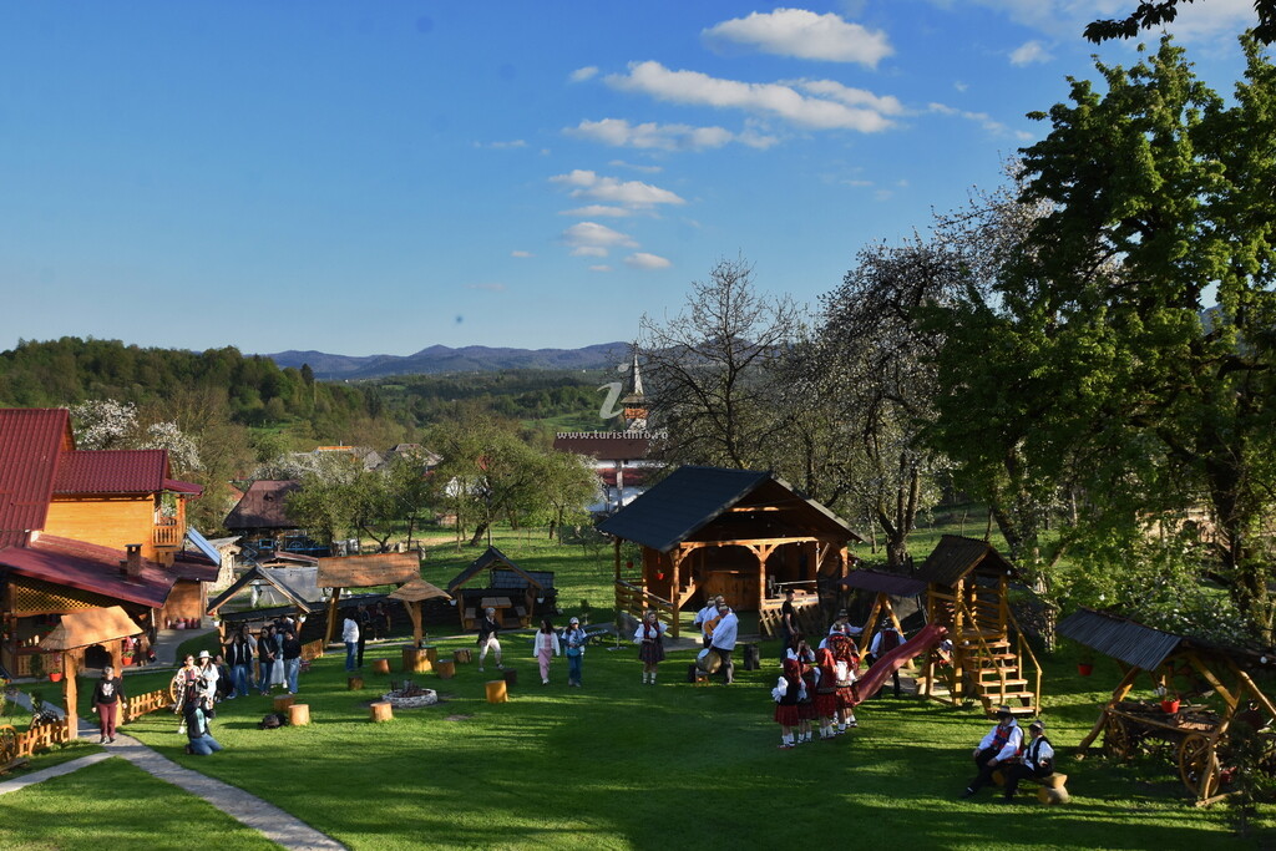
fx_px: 1063
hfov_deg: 61.9
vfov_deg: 43.6
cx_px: 638
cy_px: 426
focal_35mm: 30
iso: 640
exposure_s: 1/500
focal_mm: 20
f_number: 8
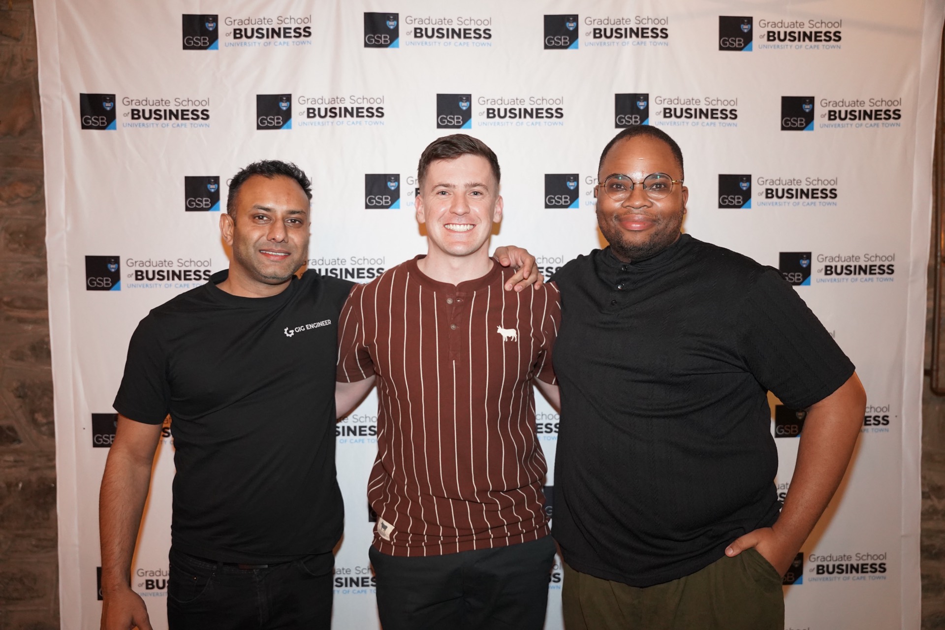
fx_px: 798
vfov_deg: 43.1
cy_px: 315
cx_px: 472
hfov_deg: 61.3
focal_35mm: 30
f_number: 2.8
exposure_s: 1/125
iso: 4000
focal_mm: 30.4
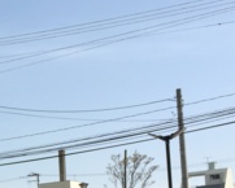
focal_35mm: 94
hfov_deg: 19.0
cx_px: -60
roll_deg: +0.8
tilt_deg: +5.7
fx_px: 654
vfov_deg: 16.0
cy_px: 196
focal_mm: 4.15
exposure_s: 1/1721
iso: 32
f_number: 2.2
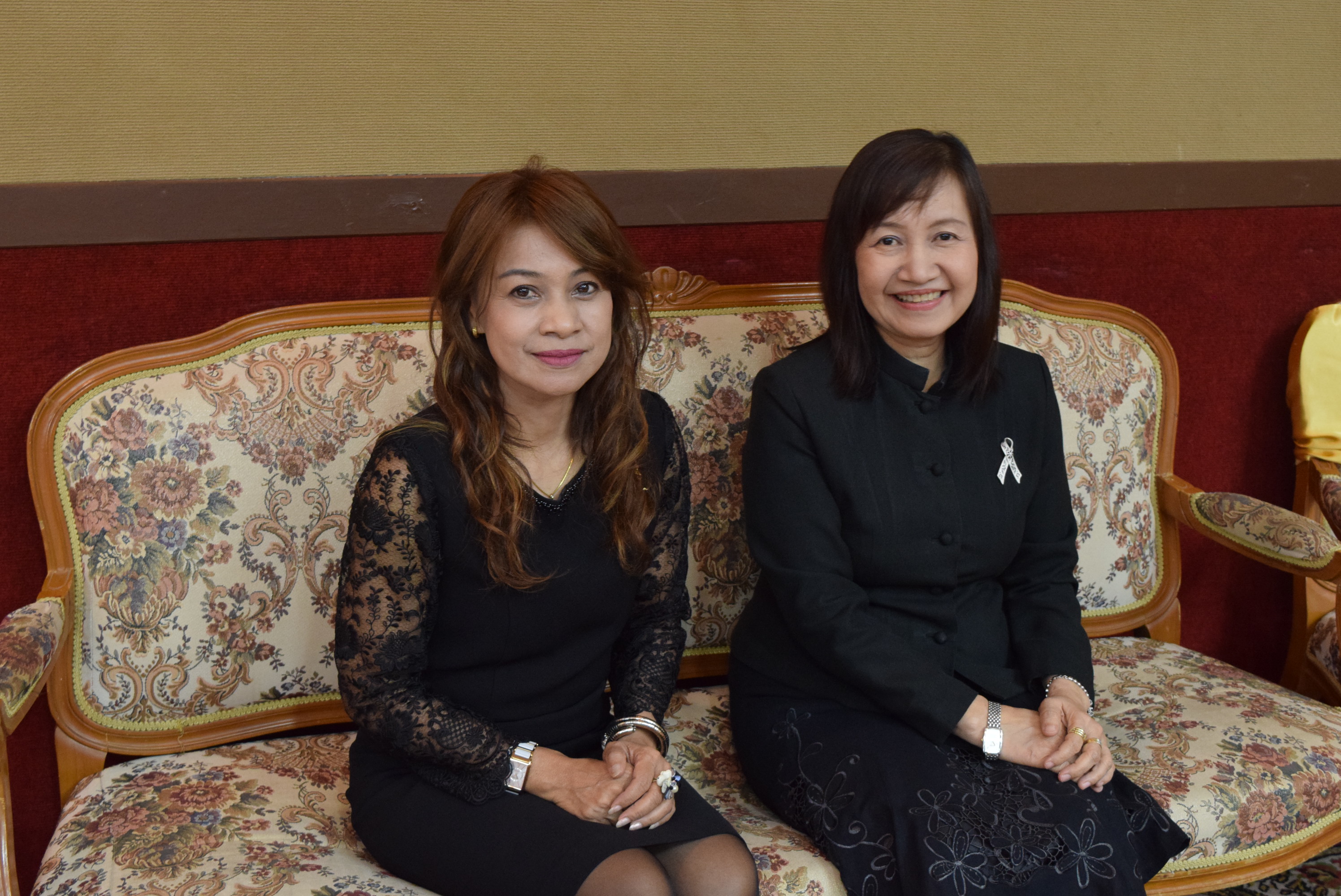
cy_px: 448
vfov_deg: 29.9
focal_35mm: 45
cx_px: 670
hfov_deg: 43.6
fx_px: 1677
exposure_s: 1/13
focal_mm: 30
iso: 1600
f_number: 5.6
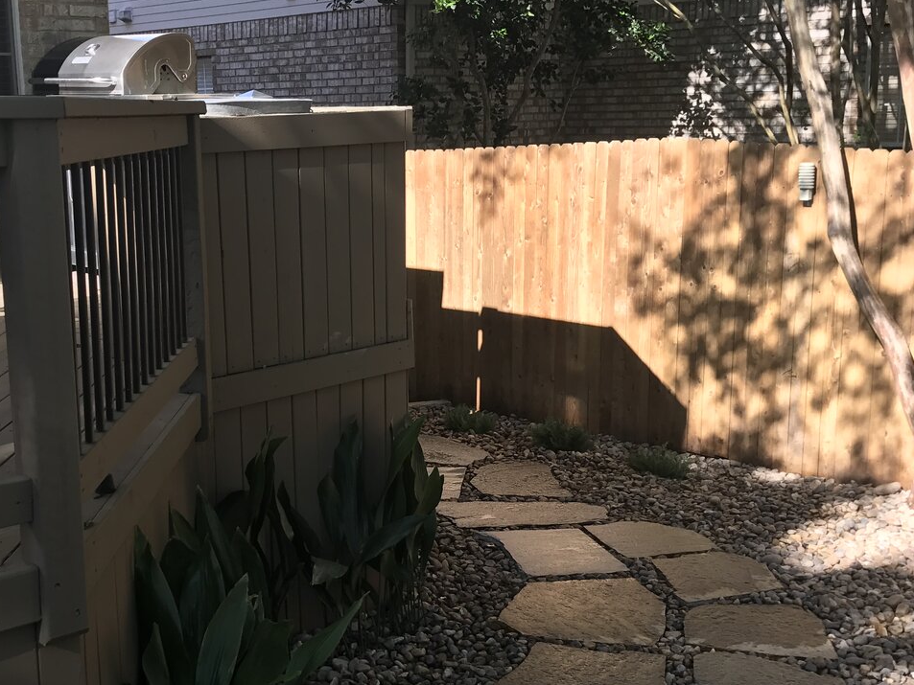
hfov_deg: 40.2
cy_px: 403
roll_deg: +0.9
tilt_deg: -13.1
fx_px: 1241
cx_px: 347
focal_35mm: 47
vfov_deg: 30.8
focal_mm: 3.99
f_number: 1.8
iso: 20
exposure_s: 1/431
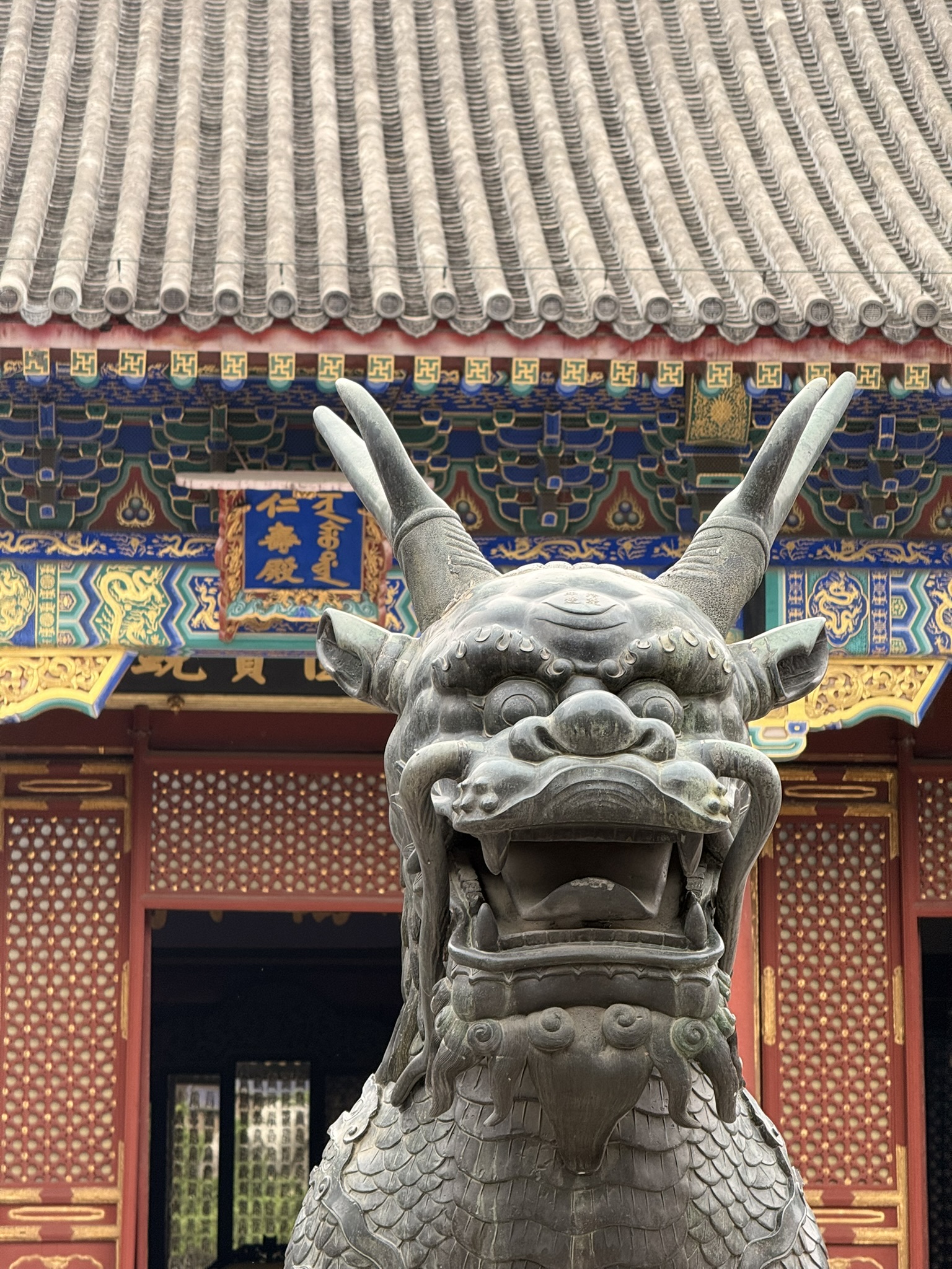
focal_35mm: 120
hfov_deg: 12.3
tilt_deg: +12.6
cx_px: 476
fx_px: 4400
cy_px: 634
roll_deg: -0.4
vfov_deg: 16.4
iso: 50
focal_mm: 15.66
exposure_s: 1/175
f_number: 2.8
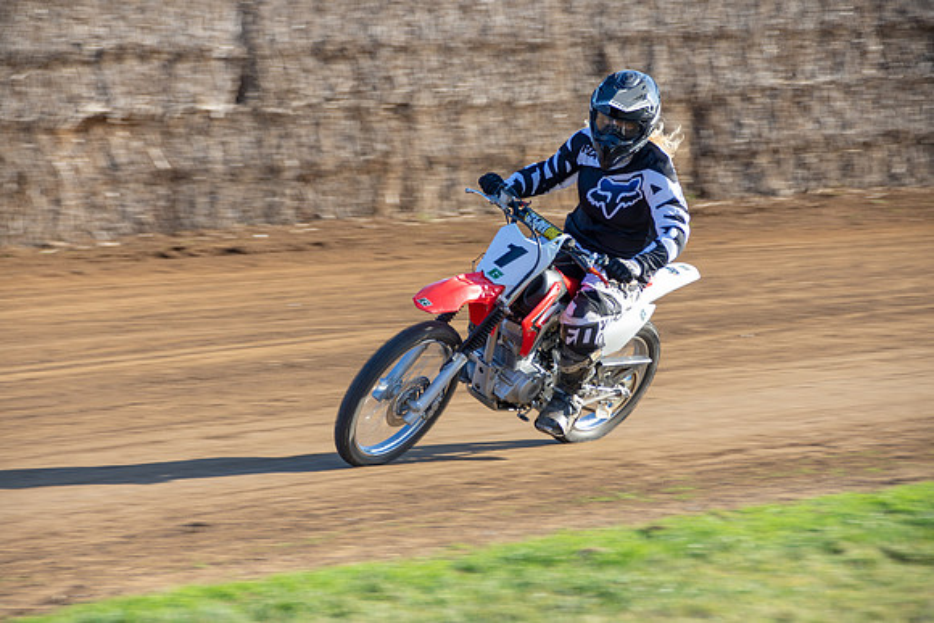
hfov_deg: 8.9
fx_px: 6033
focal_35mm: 232
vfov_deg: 5.9
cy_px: 312
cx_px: 467
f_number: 8
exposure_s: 1/160
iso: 200
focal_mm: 155
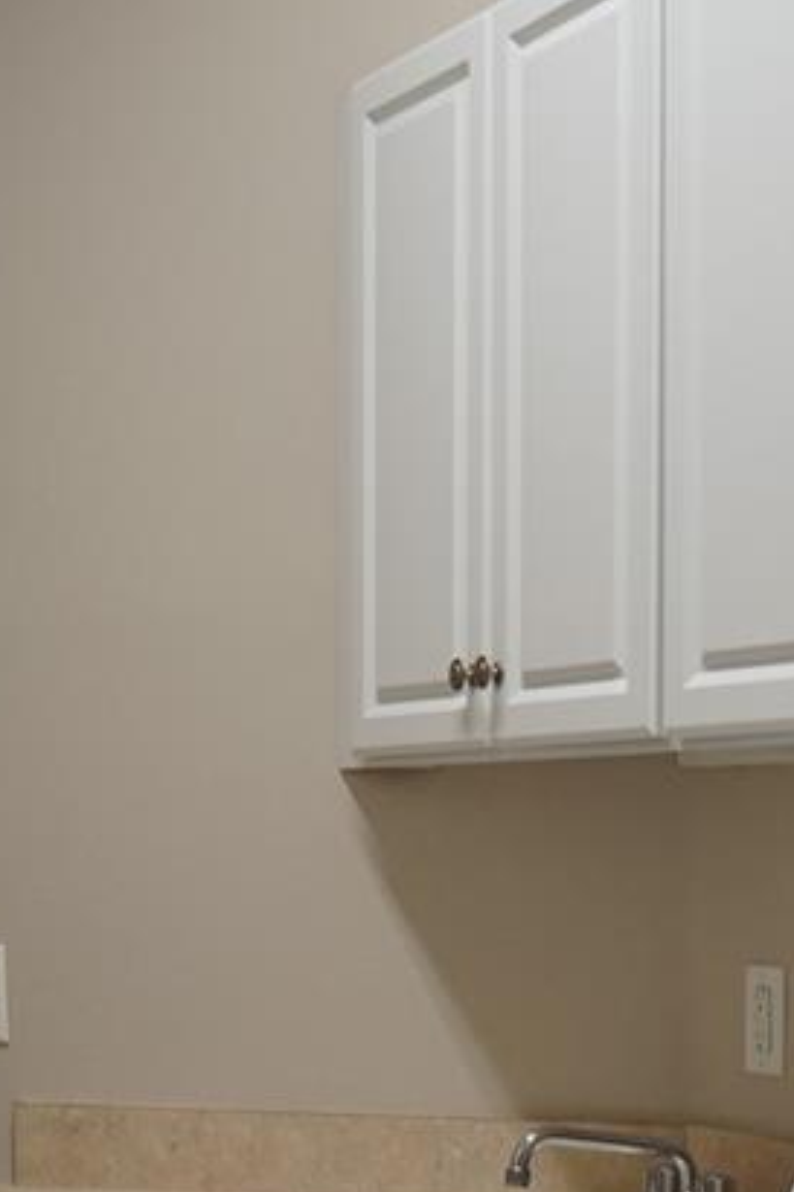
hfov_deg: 16.6
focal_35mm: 82
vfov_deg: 23.8
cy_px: 1160
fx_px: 2715
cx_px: 519
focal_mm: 28
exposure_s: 1/60
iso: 640
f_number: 6.3
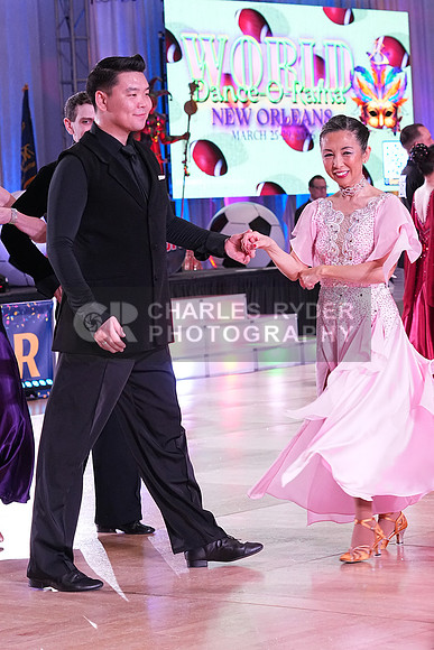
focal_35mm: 114
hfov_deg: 12.0
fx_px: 2060
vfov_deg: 17.9
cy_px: 325
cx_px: 217
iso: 3200
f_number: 5.6
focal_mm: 76
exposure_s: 1/320
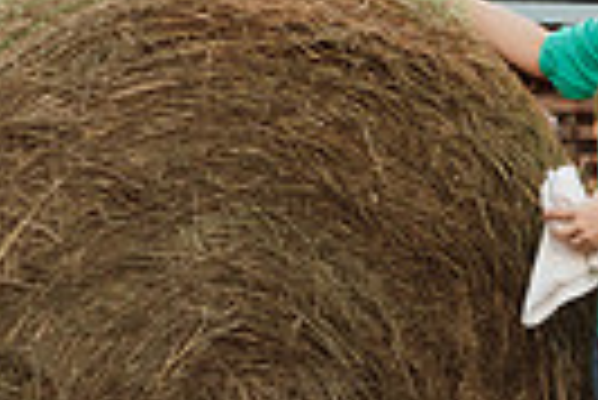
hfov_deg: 13.3
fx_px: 2544
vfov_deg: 9.0
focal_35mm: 153
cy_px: 204
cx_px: 571
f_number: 2.8
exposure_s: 1/250
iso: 200
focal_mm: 23
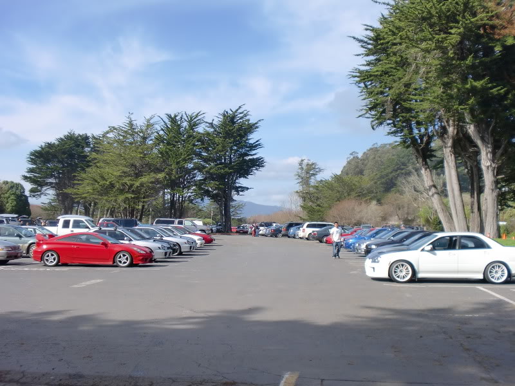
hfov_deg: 41.2
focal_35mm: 46
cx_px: 258
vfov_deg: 31.5
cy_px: 193
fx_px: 684
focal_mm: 8.44
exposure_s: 1/640
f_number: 3.6
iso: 64
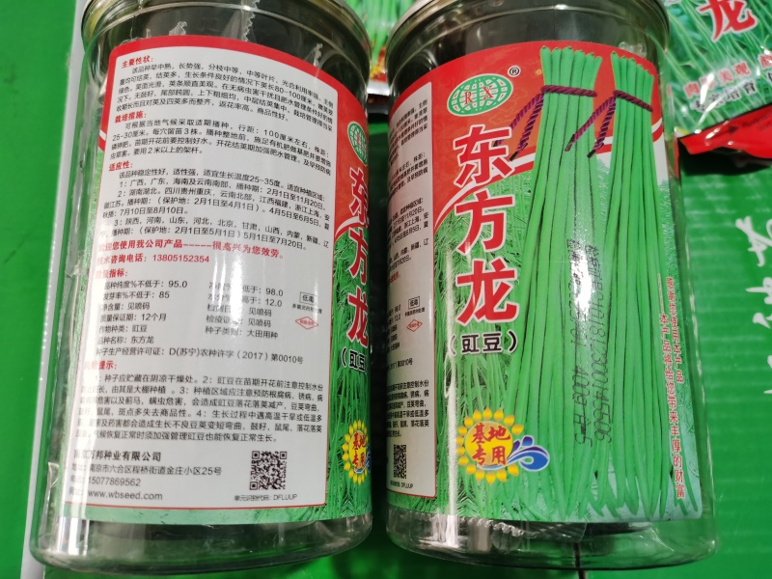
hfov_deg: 65.3
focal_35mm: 27
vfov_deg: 51.4
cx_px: 386
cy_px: 290
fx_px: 602
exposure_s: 1/50
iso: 200
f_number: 1.8
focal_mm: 5.58
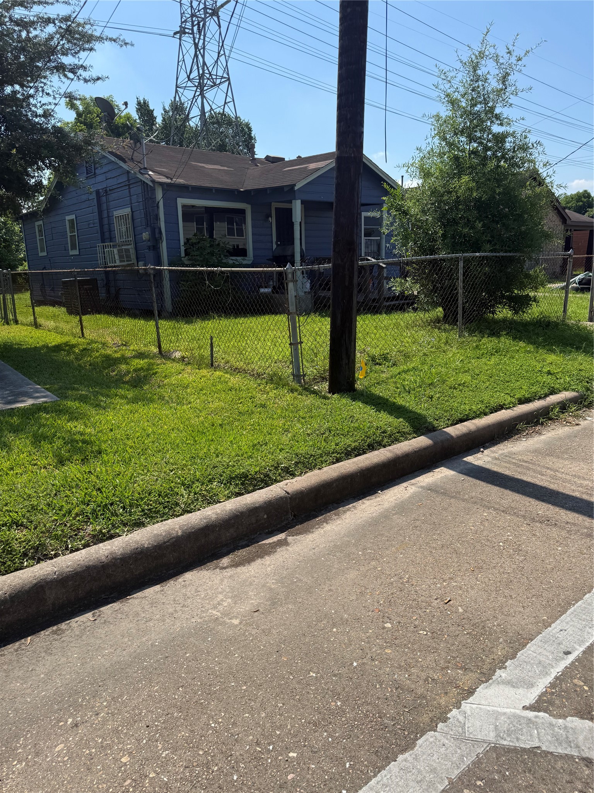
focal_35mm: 24
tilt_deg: -13.0
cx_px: 297
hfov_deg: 56.8
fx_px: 549
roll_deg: +0.1
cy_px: 396
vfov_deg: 71.6
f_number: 1.78
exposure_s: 1/4673
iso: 80
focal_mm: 6.76
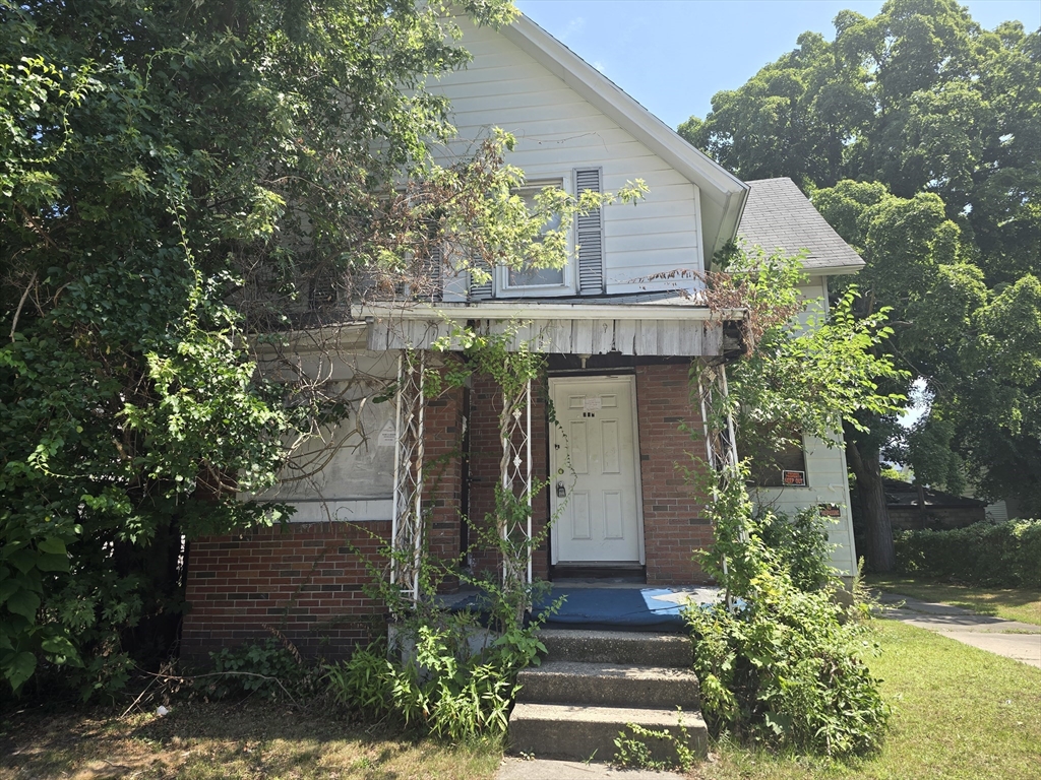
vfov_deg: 58.9
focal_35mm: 23
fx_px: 692
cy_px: 390
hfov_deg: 73.9
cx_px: 520
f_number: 1.7
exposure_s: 1/327
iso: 12
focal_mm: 6.3
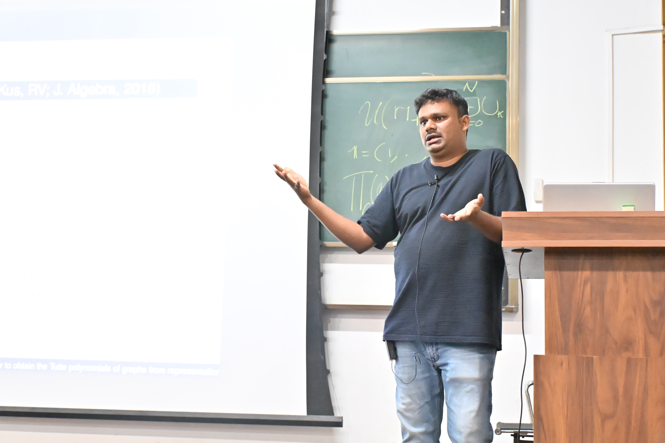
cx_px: 332
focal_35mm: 57
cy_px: 222
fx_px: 1053
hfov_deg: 35.1
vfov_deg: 23.8
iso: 10000
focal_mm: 38
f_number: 4.2
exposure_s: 1/160
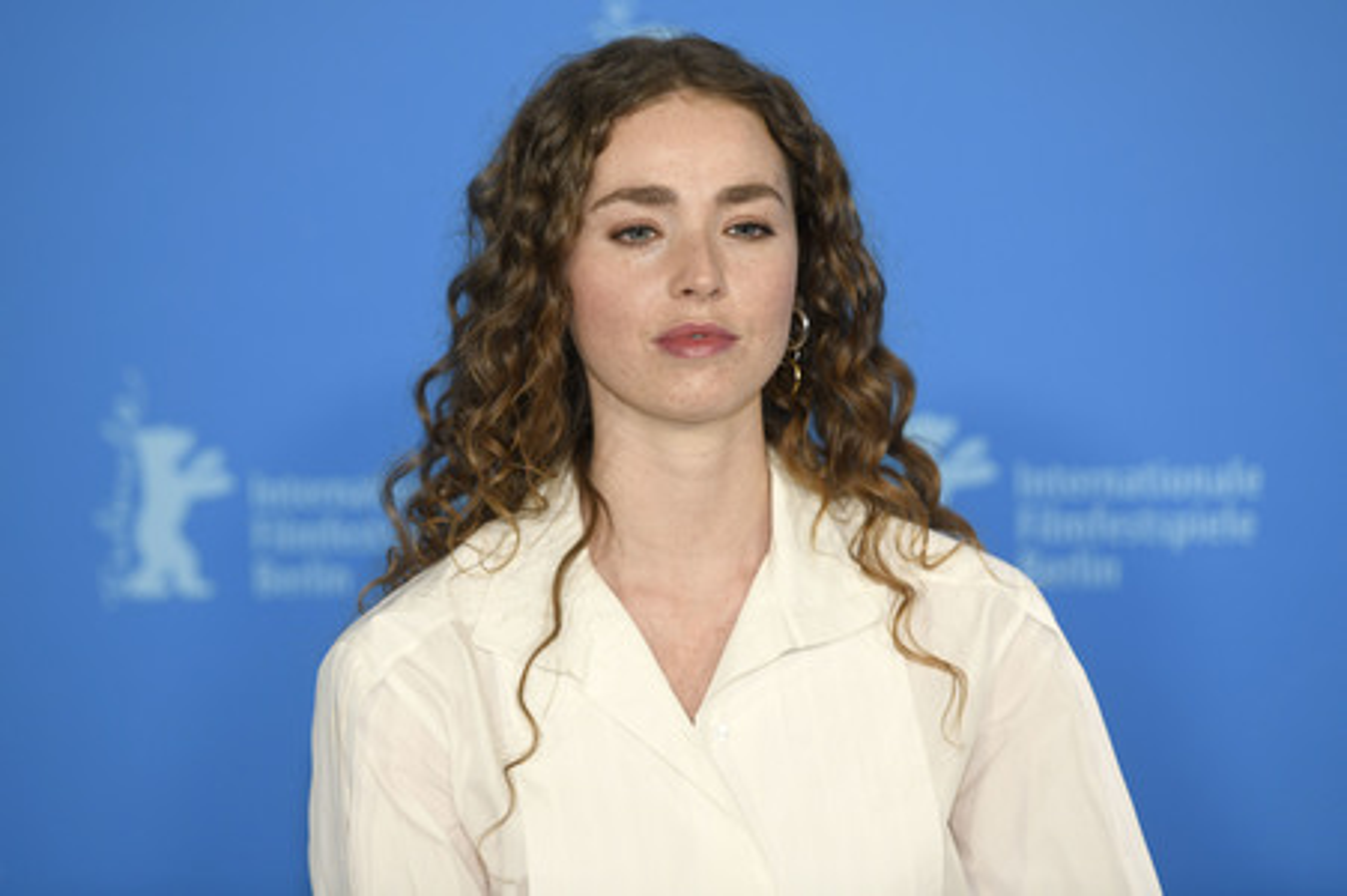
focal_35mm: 170
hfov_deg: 12.1
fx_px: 6356
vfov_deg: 8.1
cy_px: 448
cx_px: 674
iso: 800
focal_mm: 170
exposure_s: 1/400
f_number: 3.5
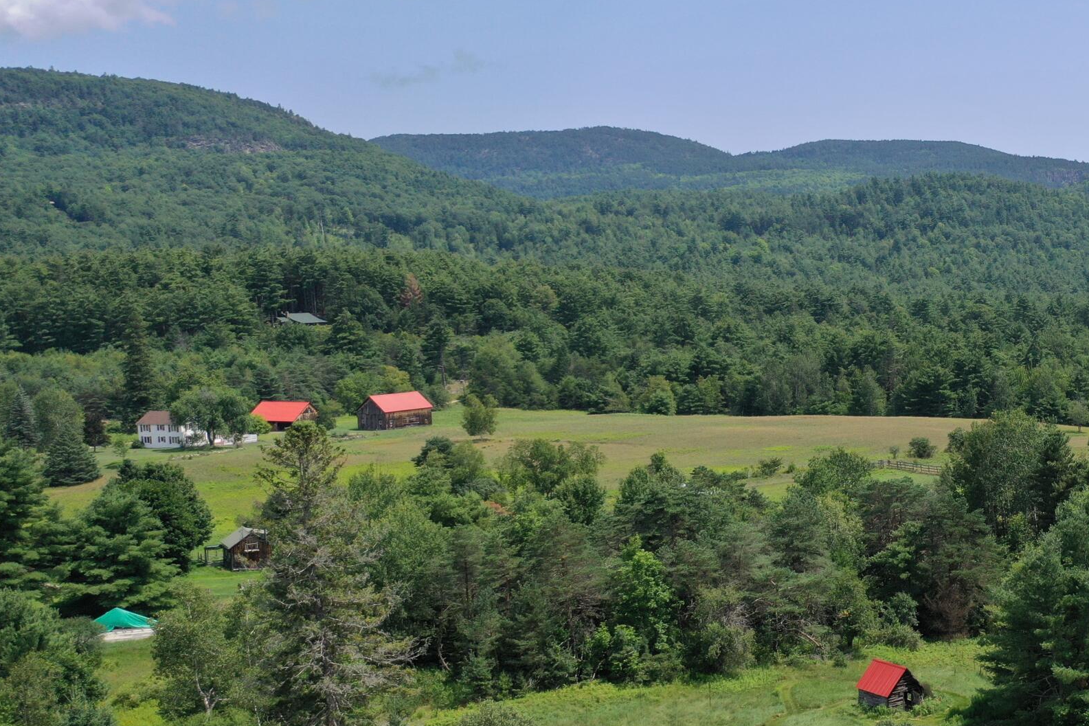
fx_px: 1603
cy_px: 473
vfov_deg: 25.4
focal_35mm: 53
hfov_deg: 35.0
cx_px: 1015
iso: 100
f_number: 2.8
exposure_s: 1/2000
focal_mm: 10.26
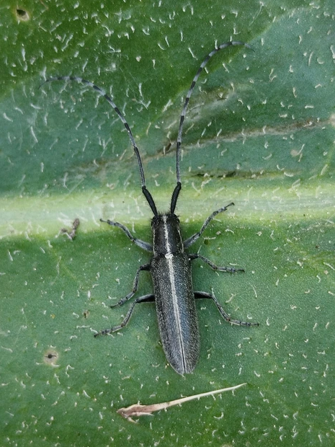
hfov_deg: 44.2
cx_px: 171
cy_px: 230
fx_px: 413
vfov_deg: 56.8
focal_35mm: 32
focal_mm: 5.31
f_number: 1.7
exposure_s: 1/50
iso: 100
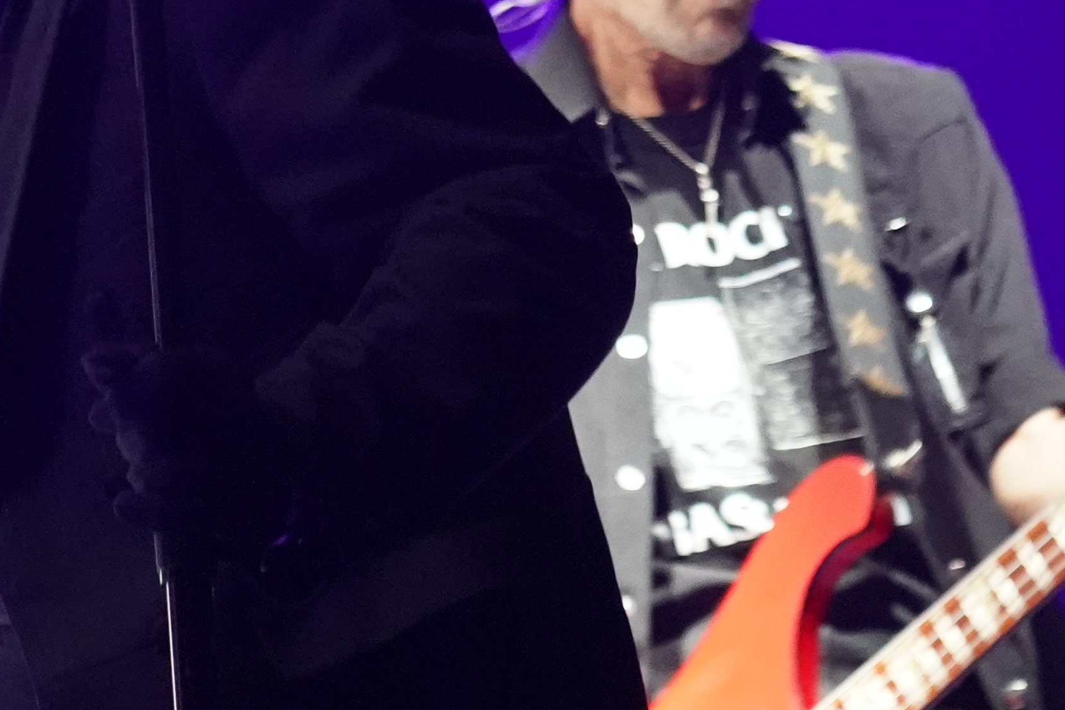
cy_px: 79
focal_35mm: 376
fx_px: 11121
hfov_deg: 5.5
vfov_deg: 3.7
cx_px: 374
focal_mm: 105
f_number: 4
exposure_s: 1/160
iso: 10000
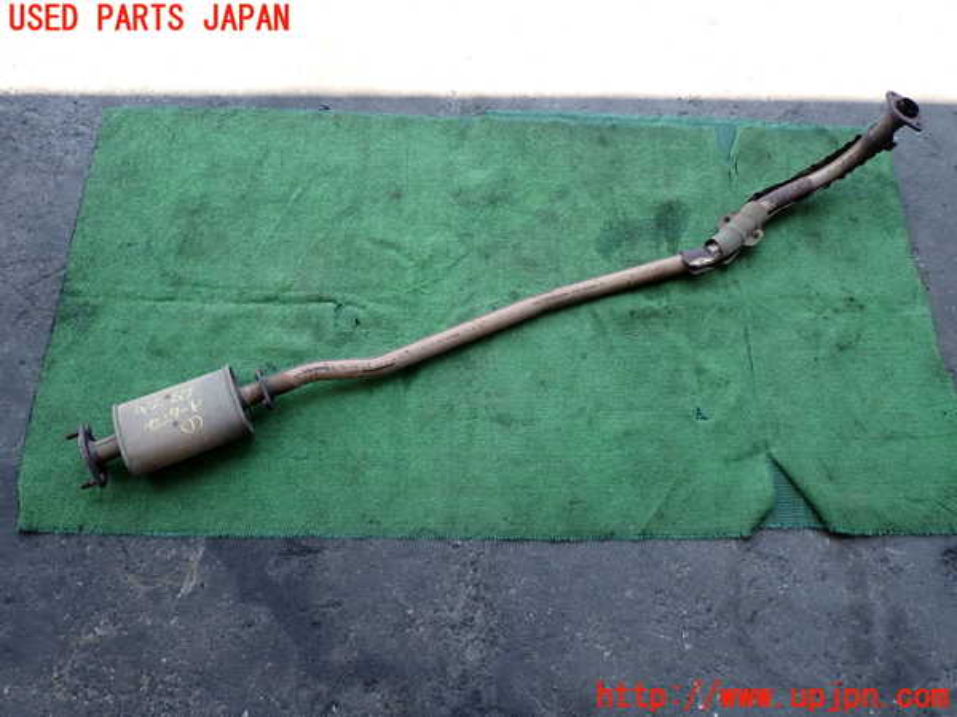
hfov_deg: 69.4
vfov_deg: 54.9
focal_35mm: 25
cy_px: 358
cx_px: 478
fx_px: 691
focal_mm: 4.5
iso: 100
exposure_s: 1/160
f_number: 2.8
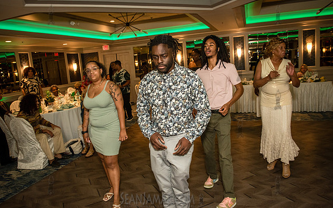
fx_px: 227
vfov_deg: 49.3
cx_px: 164
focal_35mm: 25
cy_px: 99
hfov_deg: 72.5
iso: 1600
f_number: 3.5
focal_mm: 24
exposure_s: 1/160
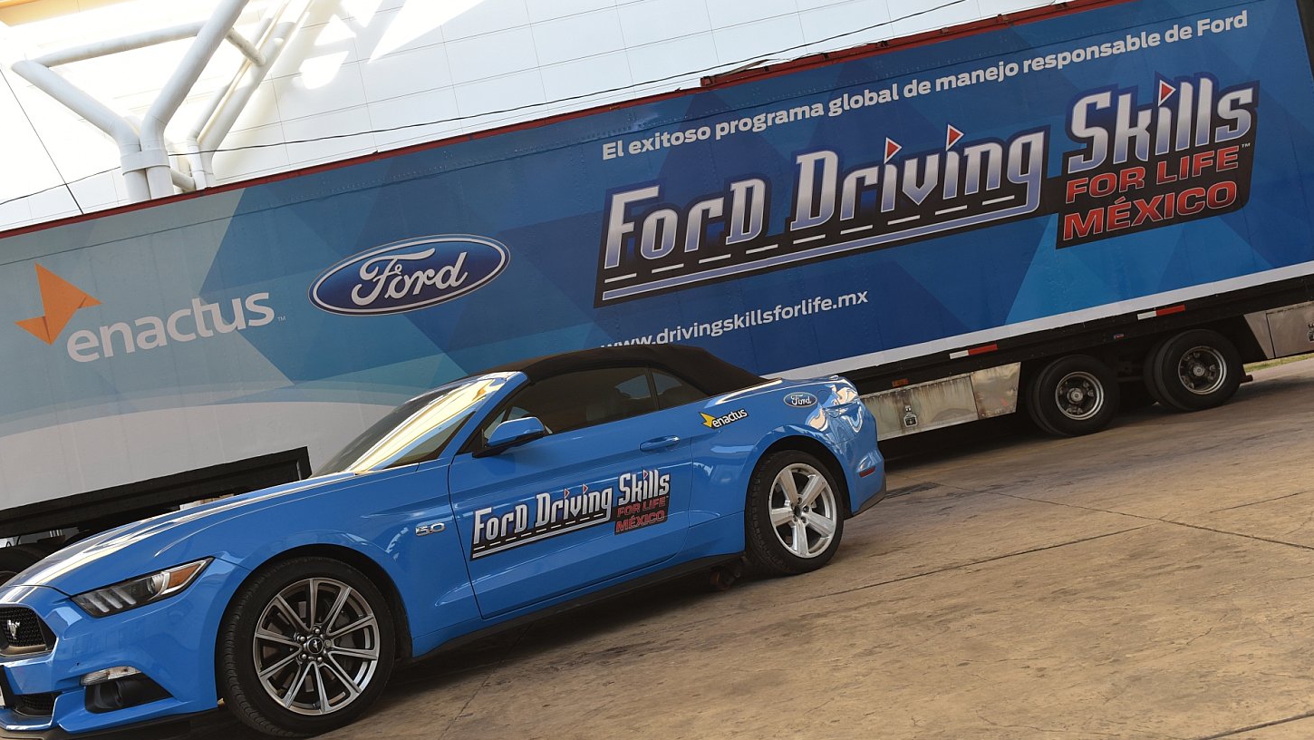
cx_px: 666
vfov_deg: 32.0
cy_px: 396
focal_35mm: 37
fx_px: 1289
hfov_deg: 54.0
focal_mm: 32
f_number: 5
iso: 500
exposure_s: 1/400
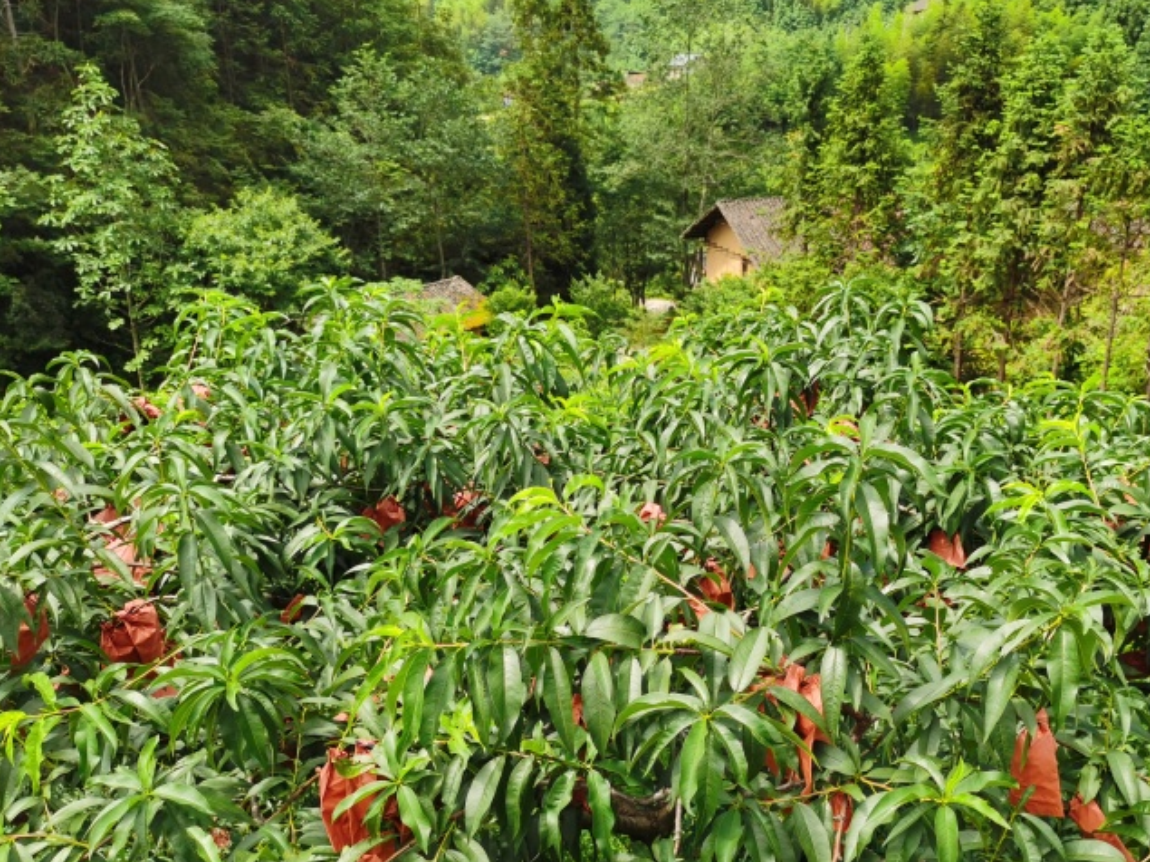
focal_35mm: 34
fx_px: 1129
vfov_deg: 41.5
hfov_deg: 53.6
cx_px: 688
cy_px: 541
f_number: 1.8
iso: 50
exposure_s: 1/823
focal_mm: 5.58
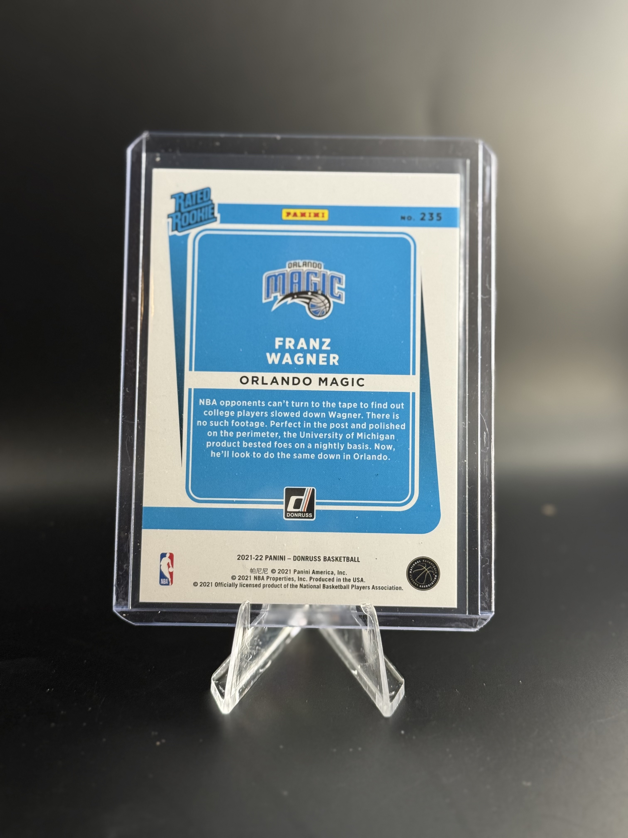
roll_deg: -1.2
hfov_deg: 30.3
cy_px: 419
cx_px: 314
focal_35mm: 48
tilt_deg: -18.6
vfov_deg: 39.7
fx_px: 1161
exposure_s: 1/60
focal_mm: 6.76
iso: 160
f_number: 1.78
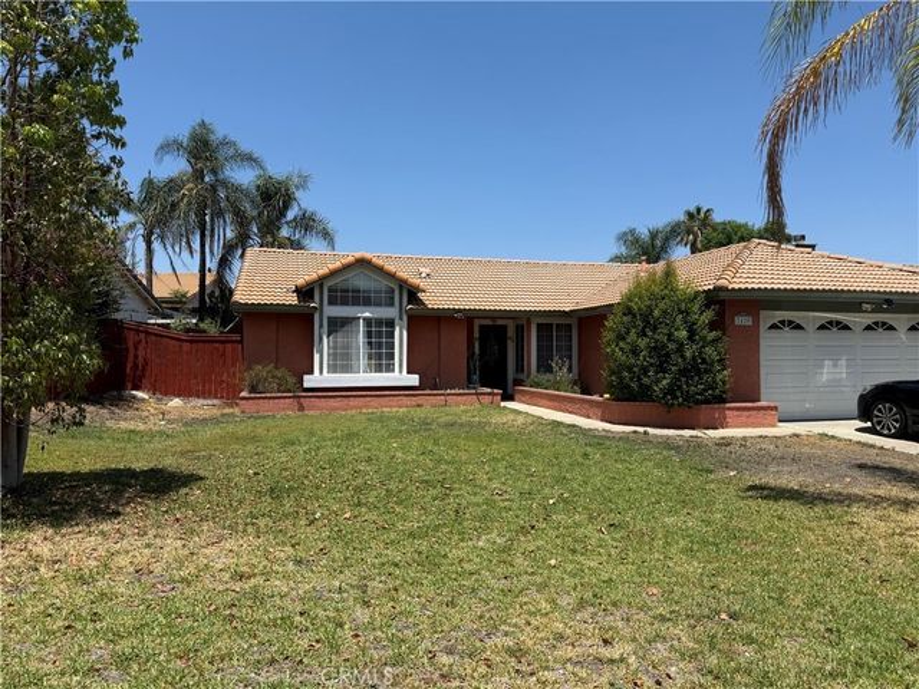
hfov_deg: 71.6
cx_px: 460
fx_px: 637
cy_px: 344
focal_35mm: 24
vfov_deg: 56.8
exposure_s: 1/5319
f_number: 1.78
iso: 80
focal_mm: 6.76
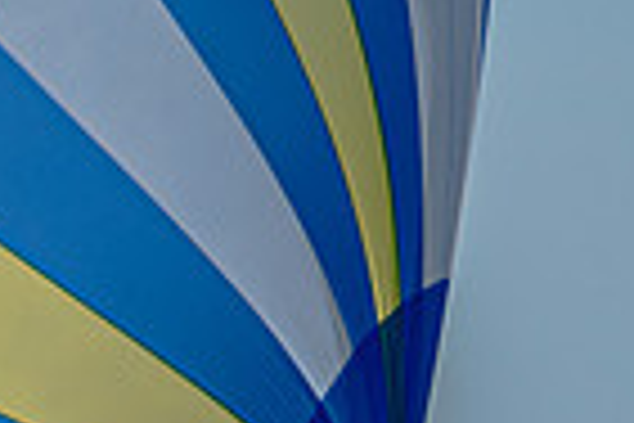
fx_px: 41295
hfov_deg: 0.9
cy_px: 1019
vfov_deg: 0.6
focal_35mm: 2345
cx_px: -477
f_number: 5.6
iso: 200
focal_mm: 310
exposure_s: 1/2500
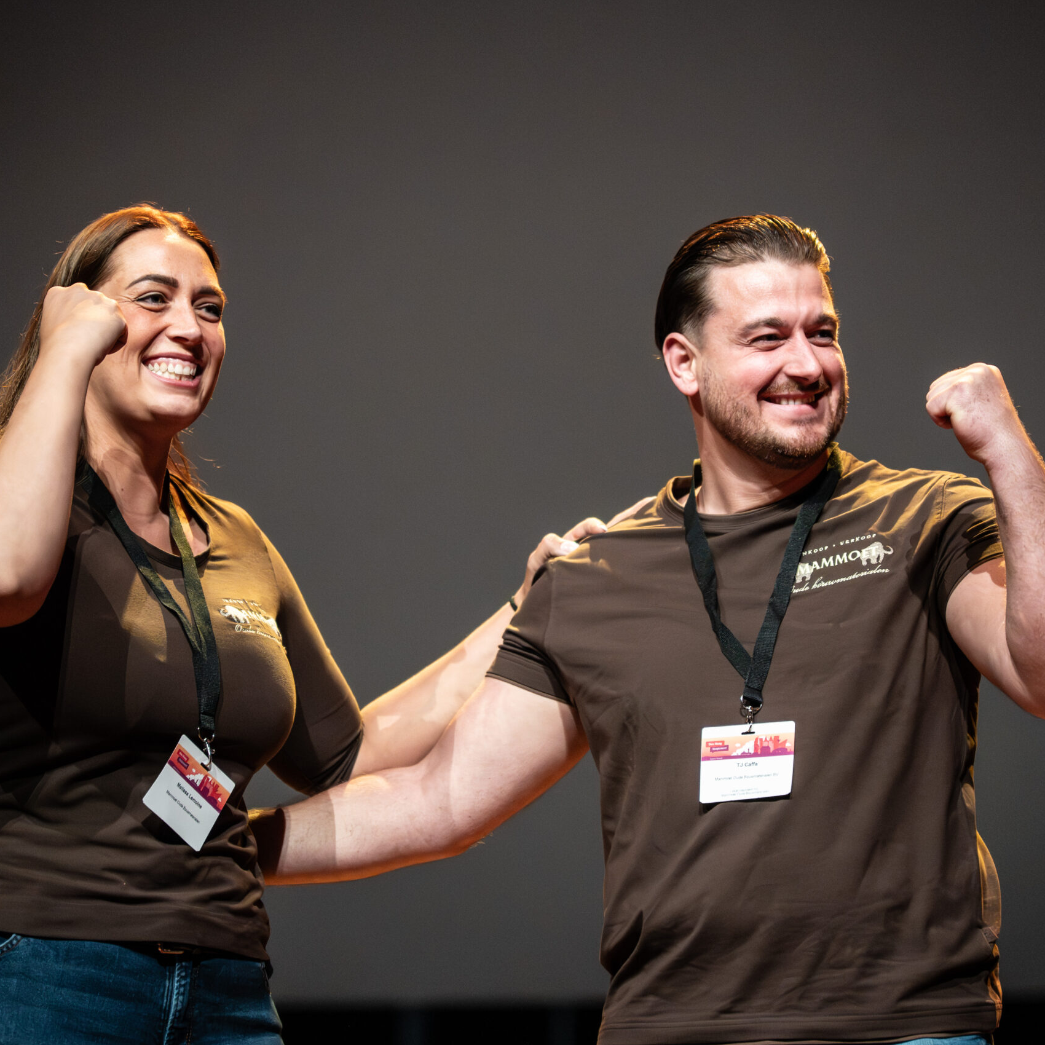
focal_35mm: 192
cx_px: 562
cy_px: 523
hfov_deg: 9.1
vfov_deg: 9.1
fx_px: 6558
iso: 18000
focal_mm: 150
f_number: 2.8
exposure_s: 1/640
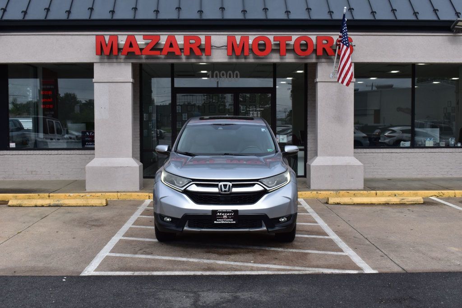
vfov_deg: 29.8
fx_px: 577
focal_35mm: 45
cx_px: 231
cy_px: 154
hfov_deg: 43.6
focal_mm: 30
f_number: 11
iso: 400
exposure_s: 1/400
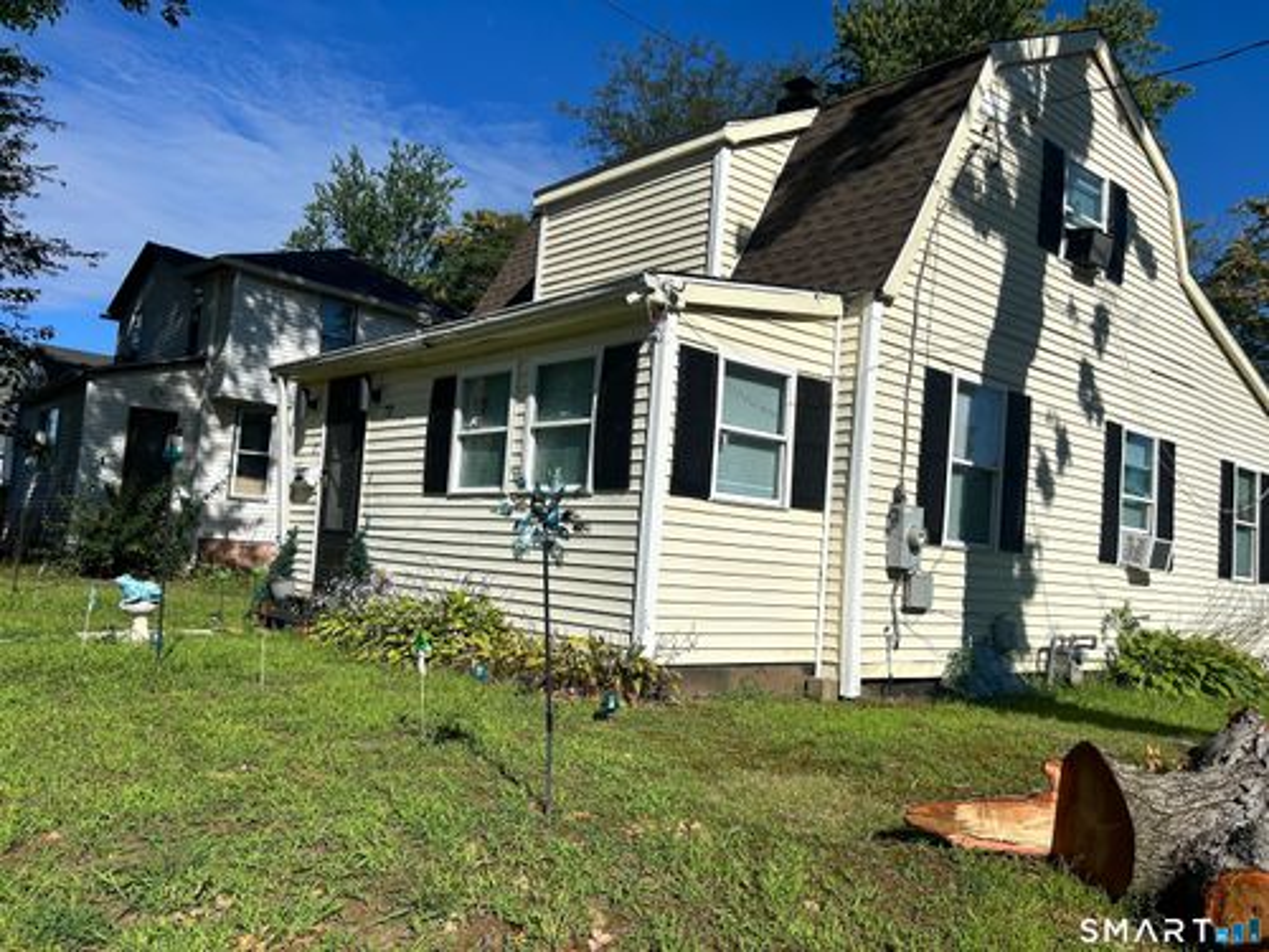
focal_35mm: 26
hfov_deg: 67.3
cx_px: 634
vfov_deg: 53.1
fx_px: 953
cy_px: 476
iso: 50
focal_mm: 5.7
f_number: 1.5
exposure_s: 1/9434
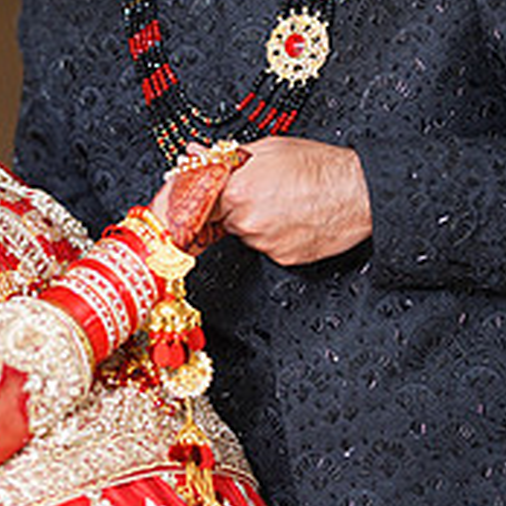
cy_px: 128
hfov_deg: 7.2
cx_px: 74
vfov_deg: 7.3
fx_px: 3986
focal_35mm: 241
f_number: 1.4
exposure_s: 1/160
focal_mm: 85
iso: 320
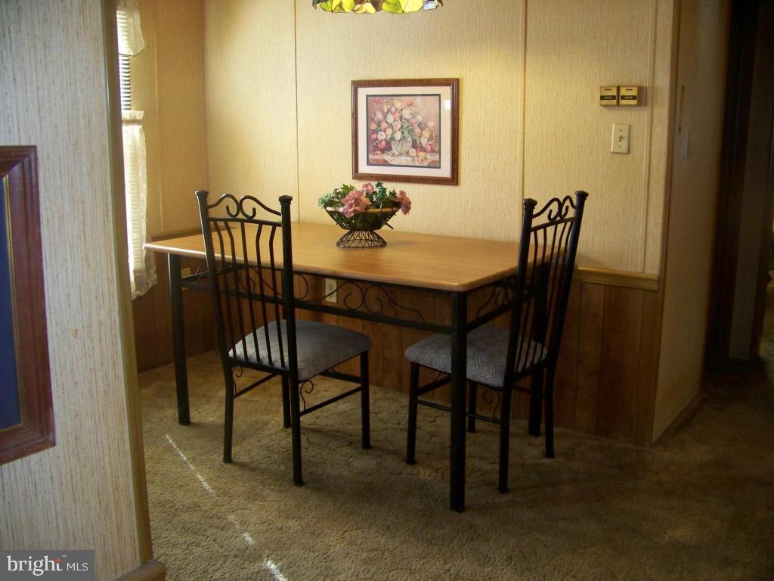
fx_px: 805
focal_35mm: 36
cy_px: 290
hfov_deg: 51.4
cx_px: 387
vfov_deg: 39.7
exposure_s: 1/30
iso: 200
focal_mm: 5.85
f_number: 2.8
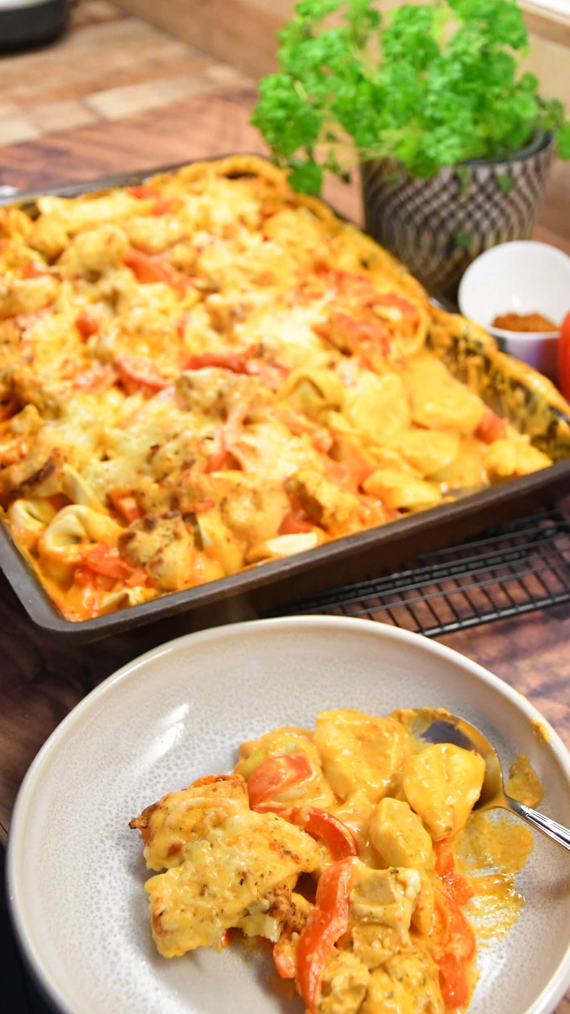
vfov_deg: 42.1
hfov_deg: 24.4
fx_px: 1317
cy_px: 497
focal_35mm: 49
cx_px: 349
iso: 2800
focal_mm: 30
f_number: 4.2
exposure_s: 1/60
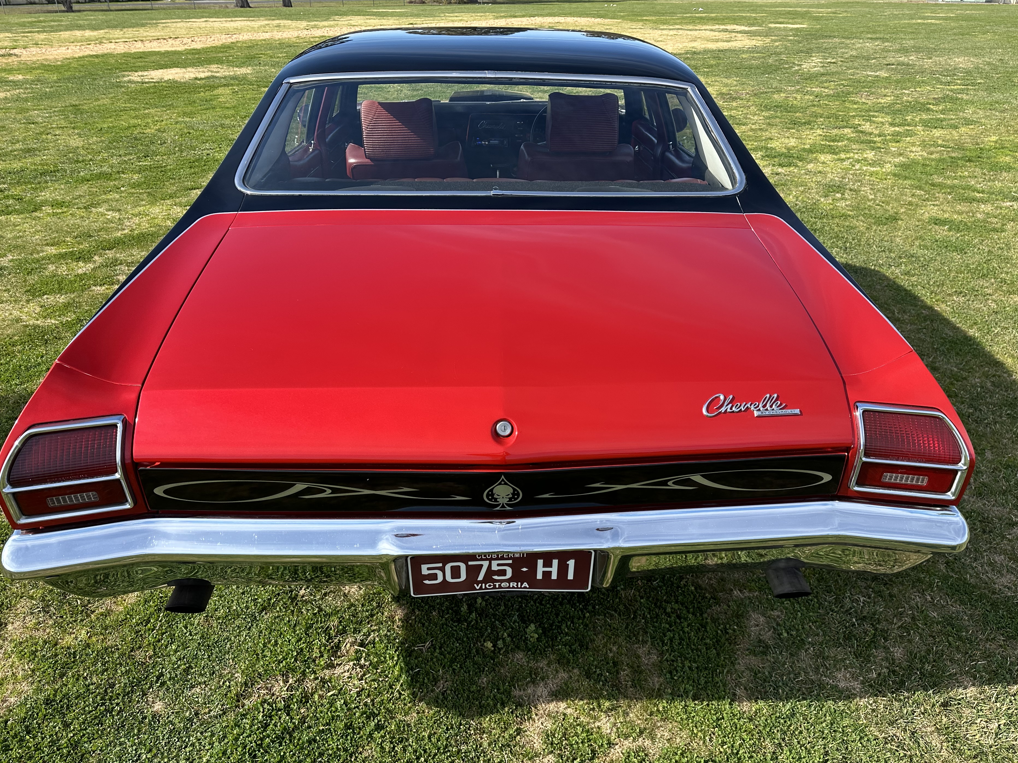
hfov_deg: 67.3
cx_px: 534
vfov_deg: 53.0
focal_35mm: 26
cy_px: 393
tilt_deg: -27.8
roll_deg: +0.4
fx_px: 765
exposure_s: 1/1562
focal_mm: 6.86
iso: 80
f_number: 1.78
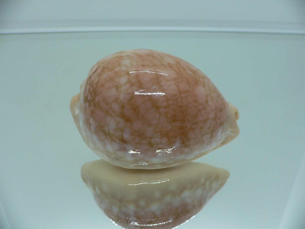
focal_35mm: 35
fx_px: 308
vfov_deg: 40.7
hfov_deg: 52.6
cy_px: 114
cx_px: 152
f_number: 2.8
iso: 100
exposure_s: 1/60
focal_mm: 4.6
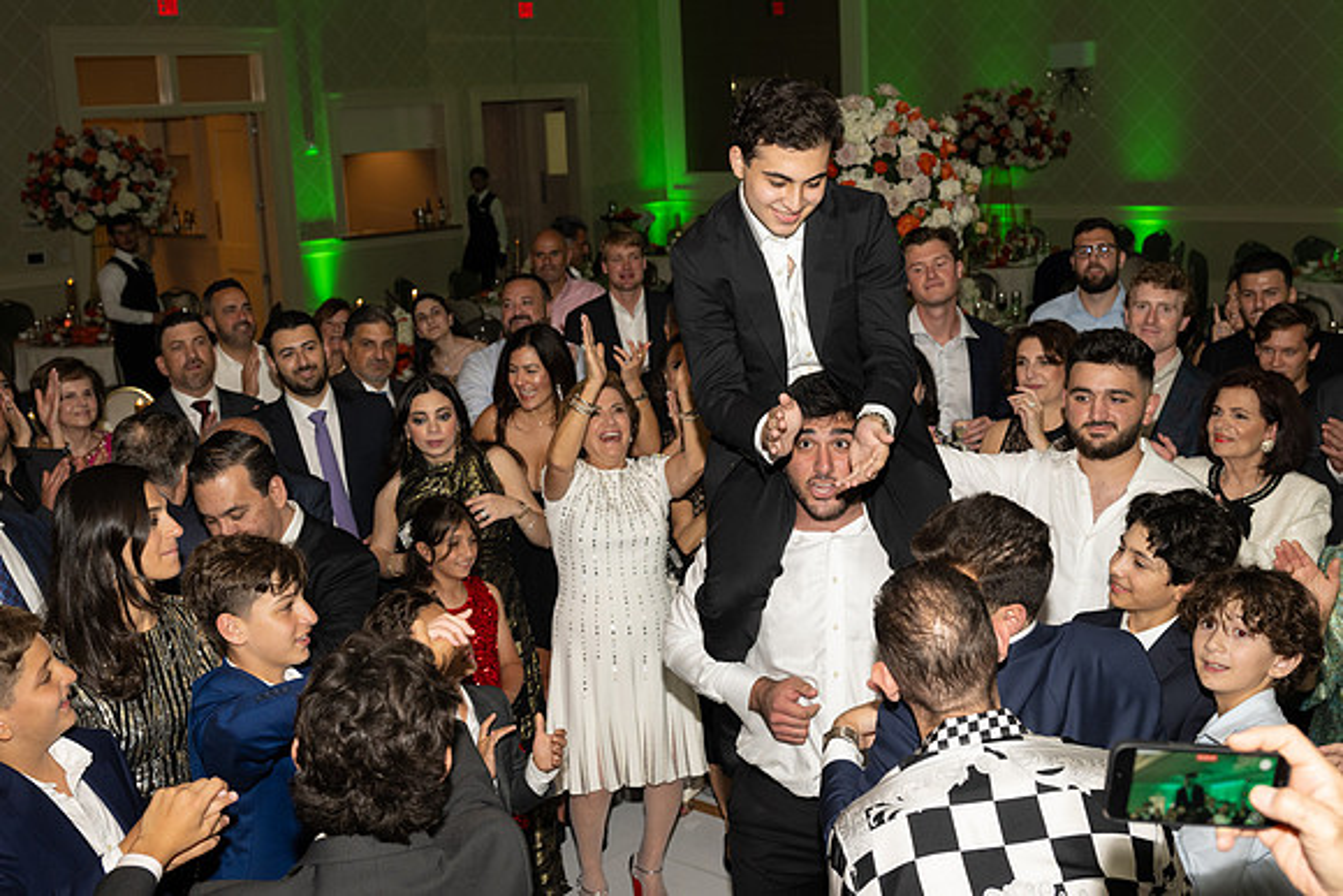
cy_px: 448
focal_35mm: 44
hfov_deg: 44.5
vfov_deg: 30.5
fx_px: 1642
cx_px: 672
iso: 800
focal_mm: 44
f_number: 5.6
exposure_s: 1/100
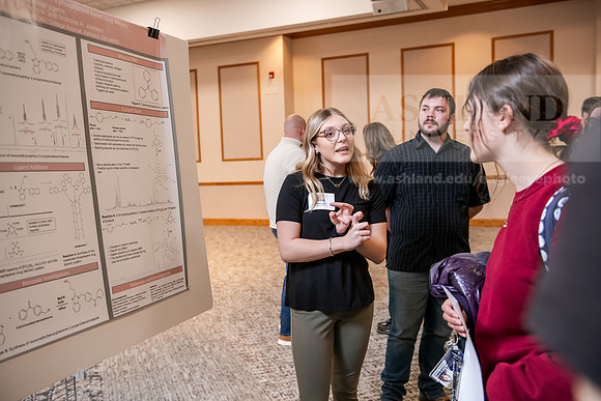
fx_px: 568
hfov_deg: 55.8
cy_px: 200
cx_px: 300
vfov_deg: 38.9
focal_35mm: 34
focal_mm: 34
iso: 1600
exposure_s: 1/160
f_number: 3.5
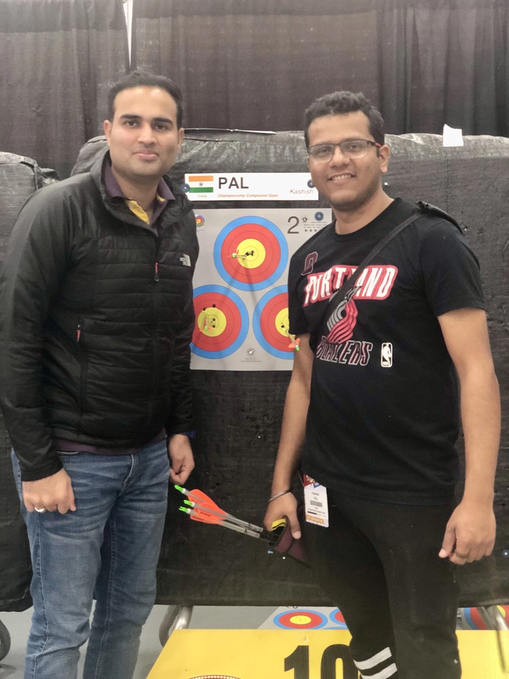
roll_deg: +1.5
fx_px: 1019
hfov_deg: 28.0
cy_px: 340
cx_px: 254
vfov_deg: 36.8
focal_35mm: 52
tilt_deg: -5.8
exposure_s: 1/17
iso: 160
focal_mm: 6
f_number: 2.4
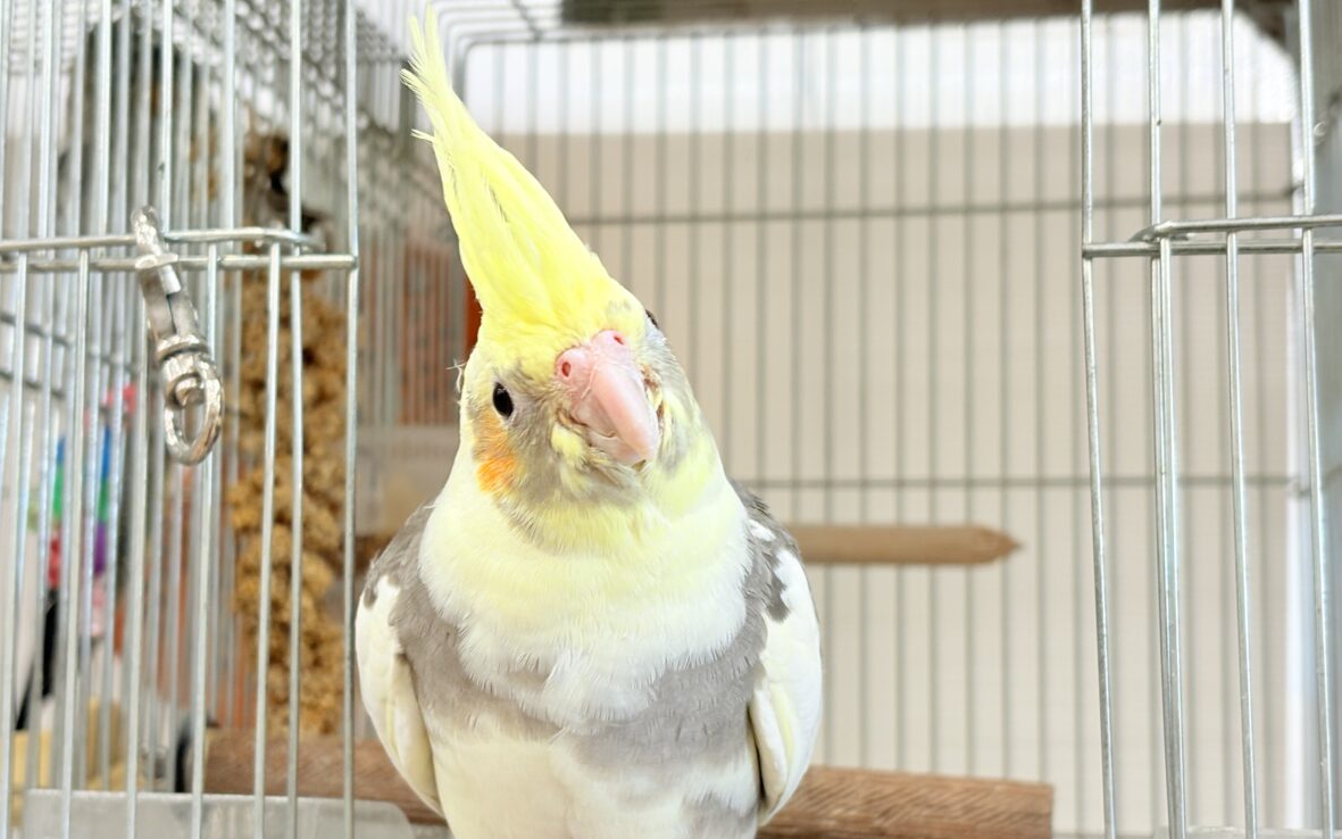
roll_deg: -1.2
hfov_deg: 36.3
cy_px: 493
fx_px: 2048
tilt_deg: +7.3
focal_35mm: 56
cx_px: 662
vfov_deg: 23.1
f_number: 1.6
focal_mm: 5.96
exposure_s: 1/50
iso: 64
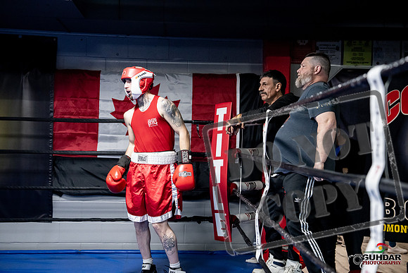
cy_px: 136
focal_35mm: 48
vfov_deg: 28.1
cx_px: 204
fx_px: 544
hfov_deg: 41.1
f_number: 2.8
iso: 8000
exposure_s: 1/1000
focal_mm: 48
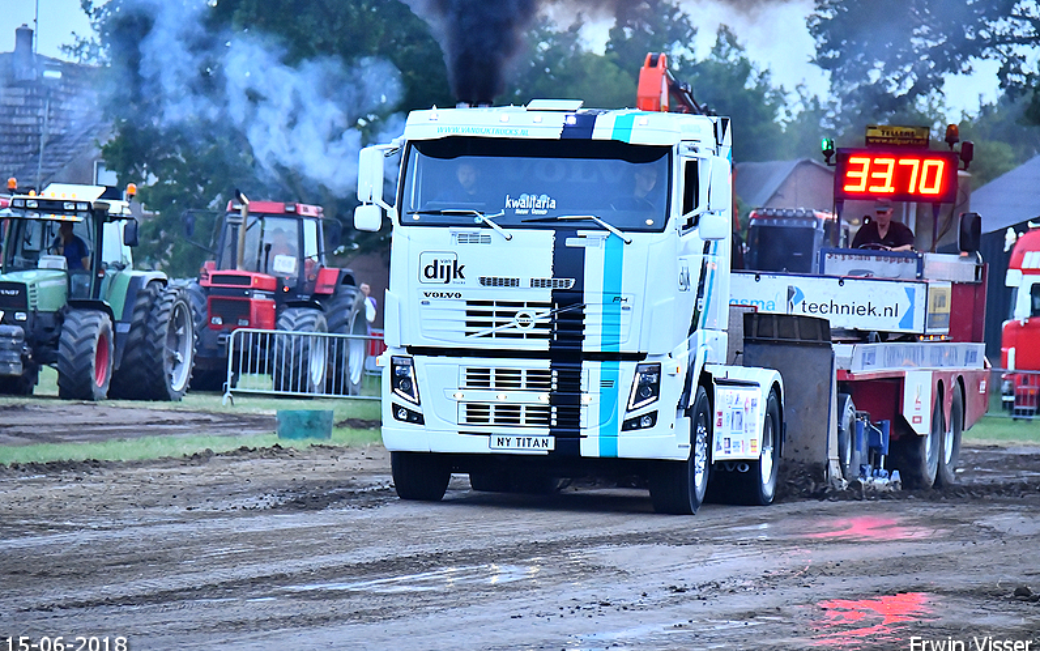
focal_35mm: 300
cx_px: 519
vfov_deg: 4.4
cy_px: 310
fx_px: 8492
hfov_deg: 7.0
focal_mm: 195
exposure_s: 1/160
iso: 2500
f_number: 5.6
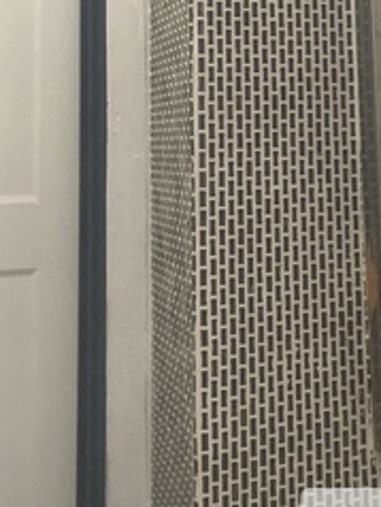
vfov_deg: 29.3
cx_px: 246
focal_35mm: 63
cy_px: 40
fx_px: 923
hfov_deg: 23.2
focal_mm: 2.71
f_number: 2.2
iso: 250
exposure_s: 1/60
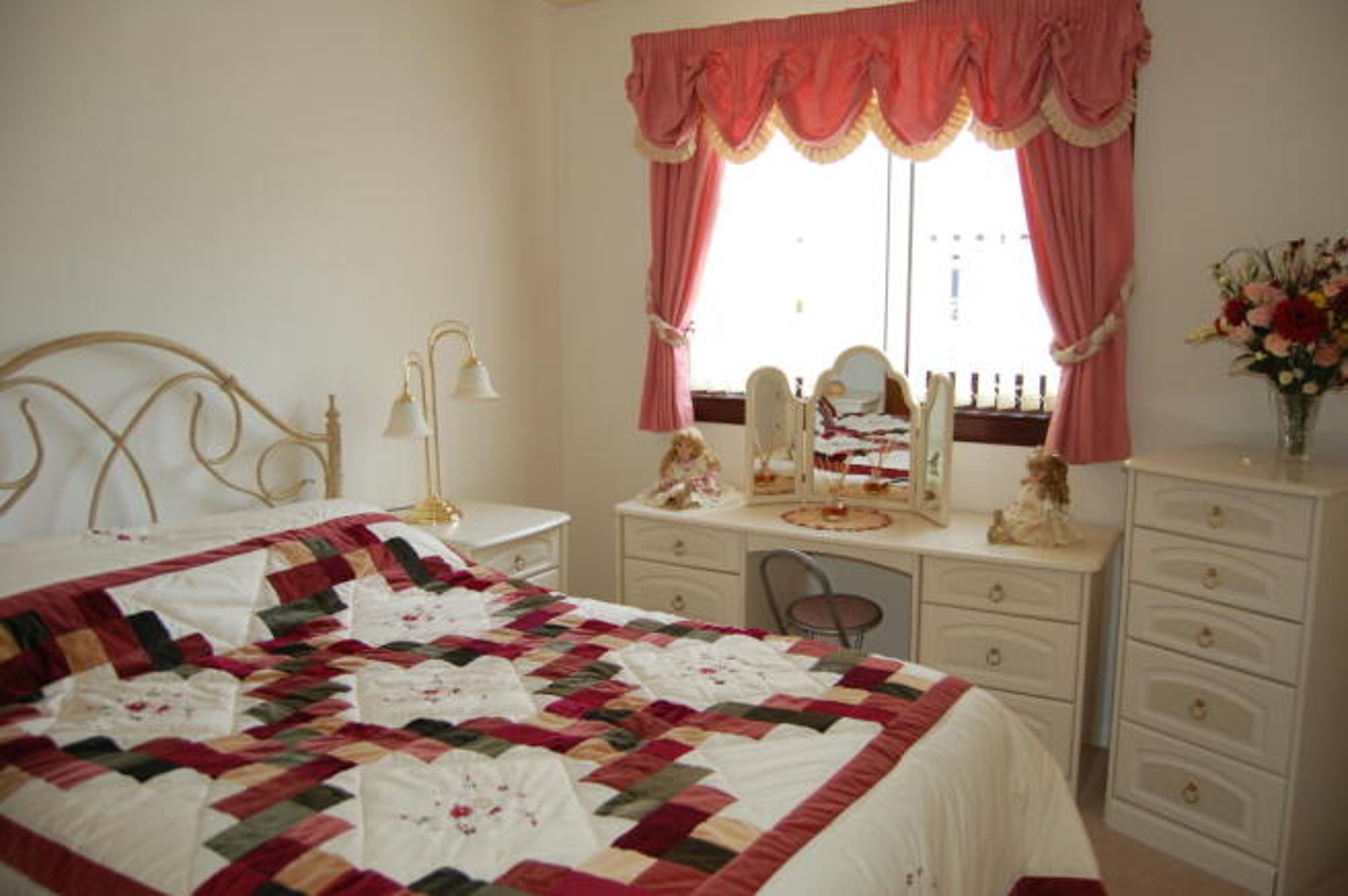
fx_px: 1010
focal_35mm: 27
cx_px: 674
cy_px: 448
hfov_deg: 67.4
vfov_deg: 47.8
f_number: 3.5
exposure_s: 1/40
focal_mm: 18
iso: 200
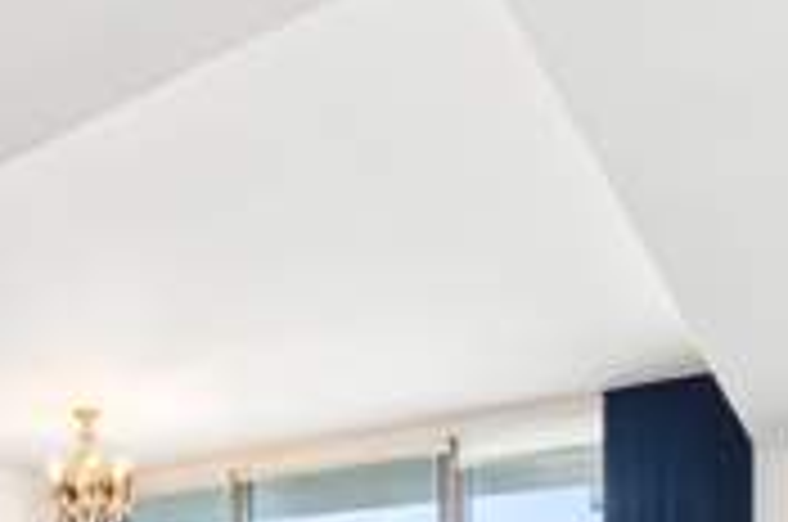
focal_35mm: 44
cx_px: 32
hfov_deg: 40.1
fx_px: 961
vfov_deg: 26.0
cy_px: 680
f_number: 8
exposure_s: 1/13
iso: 200
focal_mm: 16
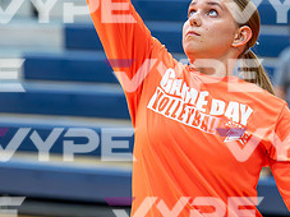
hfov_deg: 6.0
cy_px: 94
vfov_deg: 4.5
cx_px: 173
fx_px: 2746
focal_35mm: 328
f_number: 2.8
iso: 5000
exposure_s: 1/800
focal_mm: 110
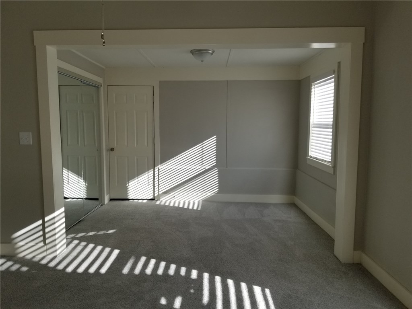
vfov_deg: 53.1
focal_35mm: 26
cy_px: 154
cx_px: 206
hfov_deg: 67.3
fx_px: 309
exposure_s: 1/222
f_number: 1.7
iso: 50
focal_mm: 4.25
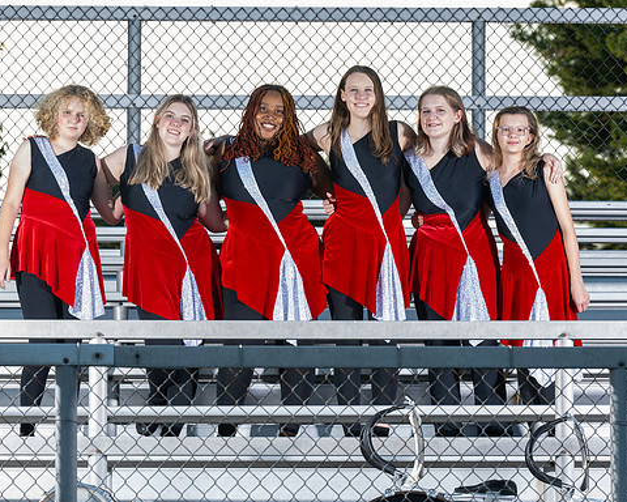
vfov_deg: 7.6
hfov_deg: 9.5
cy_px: 198
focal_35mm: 203
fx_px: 3767
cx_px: 324
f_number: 5.6
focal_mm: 110
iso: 250
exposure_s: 1/200
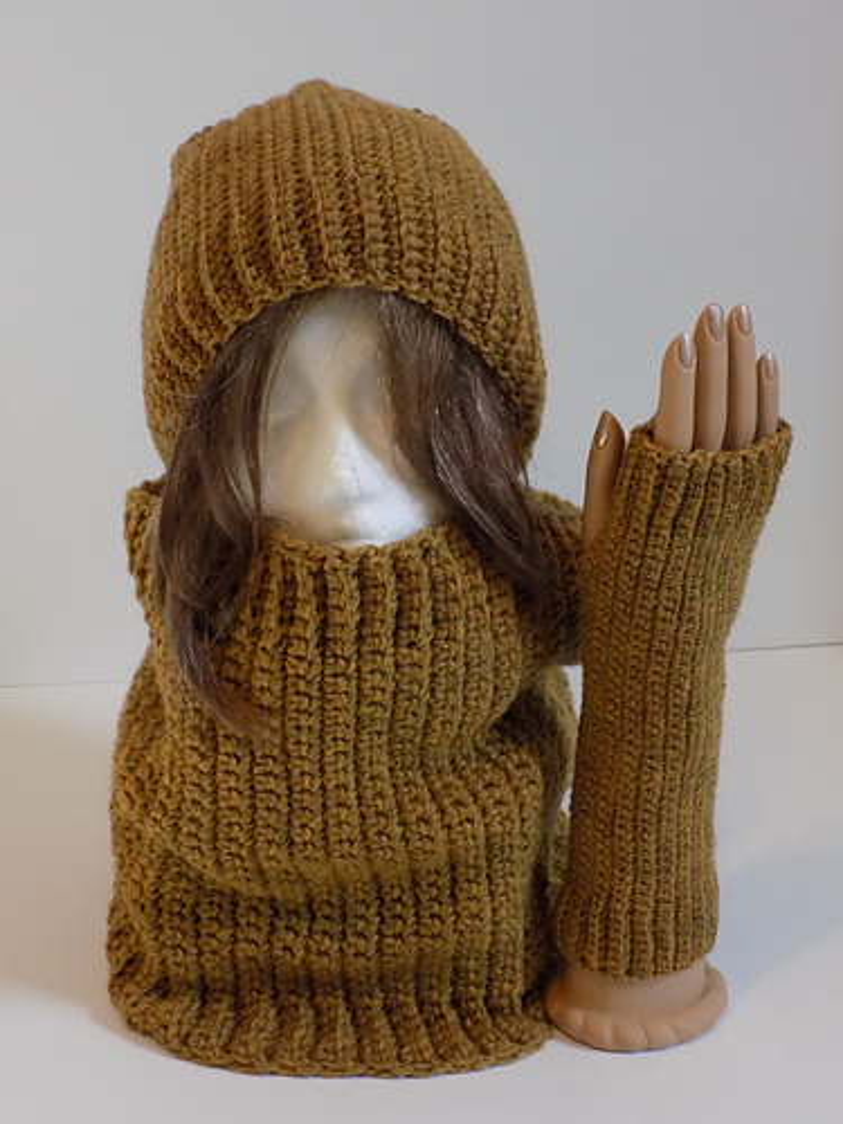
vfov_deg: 22.8
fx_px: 2792
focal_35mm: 86
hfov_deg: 17.2
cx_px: 422
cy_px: 562
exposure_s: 1/25
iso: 400
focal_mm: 15.3
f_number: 4.4
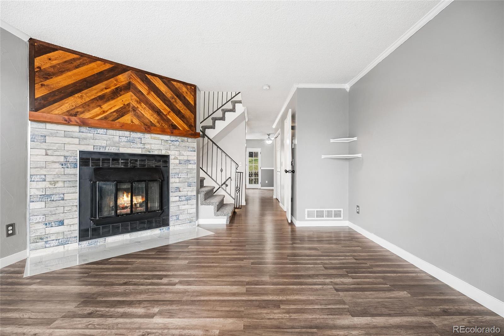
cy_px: 168
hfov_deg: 96.7
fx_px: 224
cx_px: 252
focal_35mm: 16
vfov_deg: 73.8
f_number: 8
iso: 200
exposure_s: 1/2
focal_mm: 16
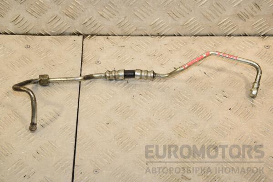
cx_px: 136
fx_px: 512
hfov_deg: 29.9
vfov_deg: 20.2
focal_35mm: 68
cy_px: 91
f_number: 9
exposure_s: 1/200
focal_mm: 45
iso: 800
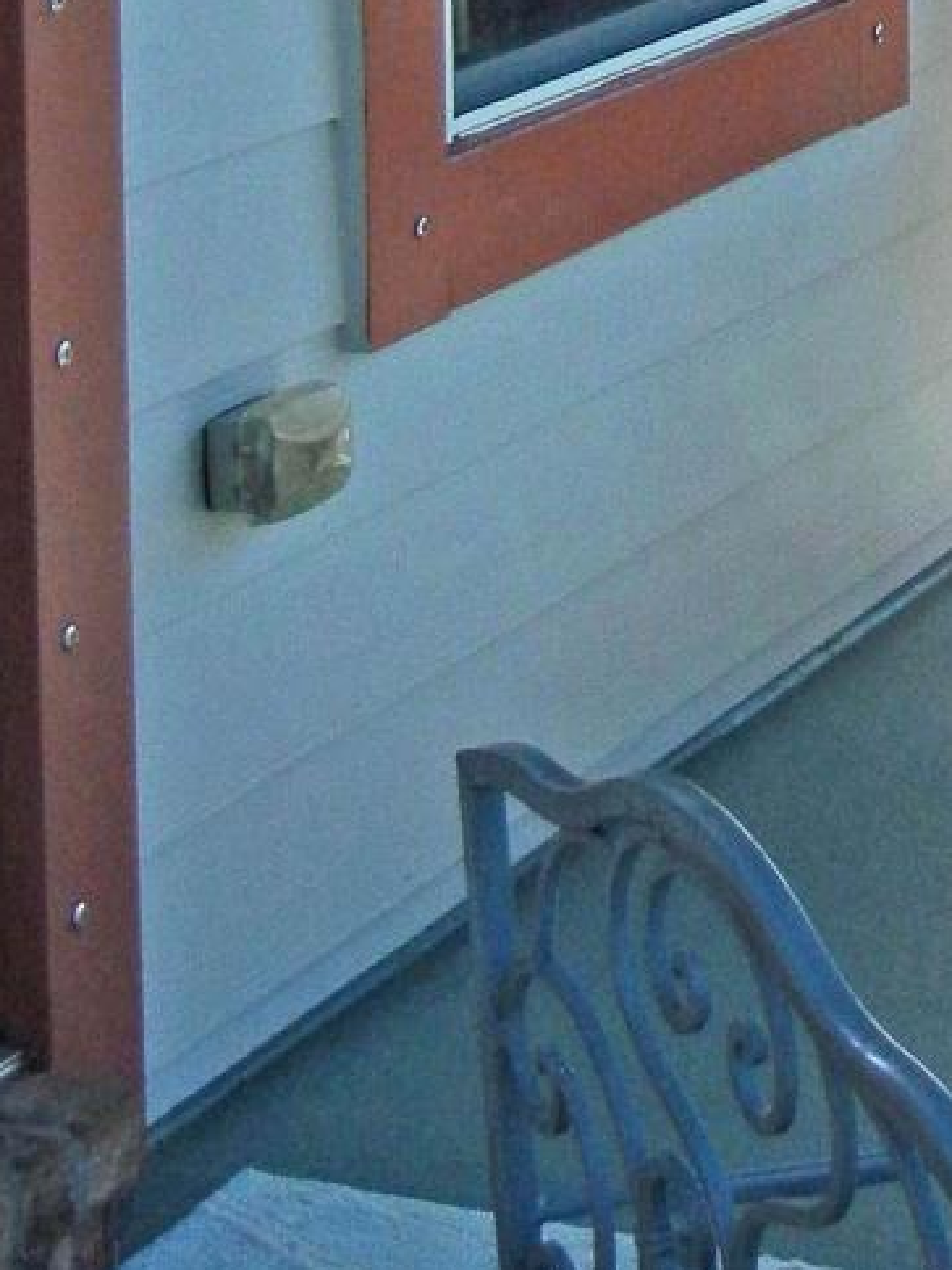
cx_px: 1374
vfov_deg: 14.9
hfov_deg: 11.5
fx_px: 4547
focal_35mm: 124
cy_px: -541
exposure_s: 1/268
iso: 160
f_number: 7
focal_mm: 5.4
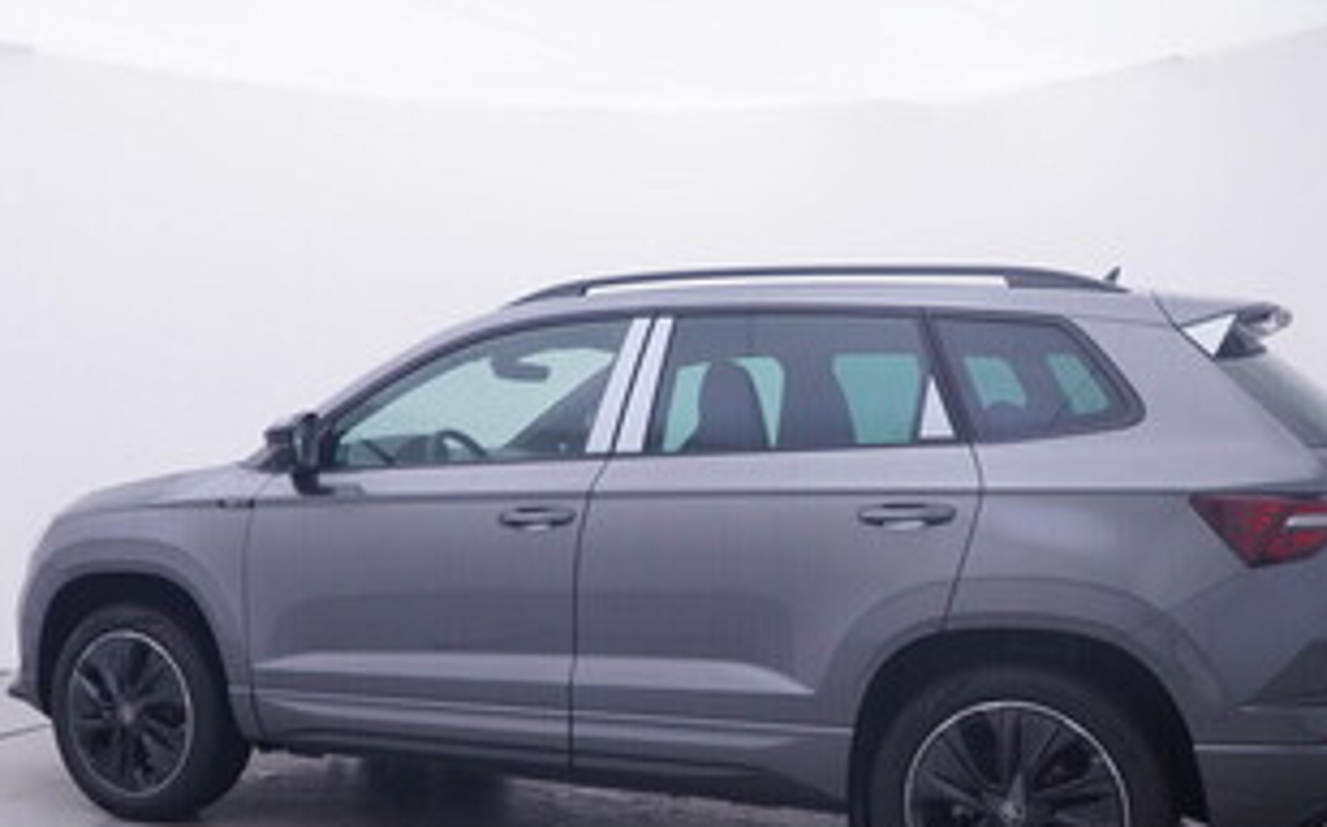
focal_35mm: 41
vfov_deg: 31.1
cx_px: 618
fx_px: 1478
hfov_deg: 48.3
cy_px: 510
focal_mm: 15
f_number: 5
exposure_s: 1/80
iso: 200
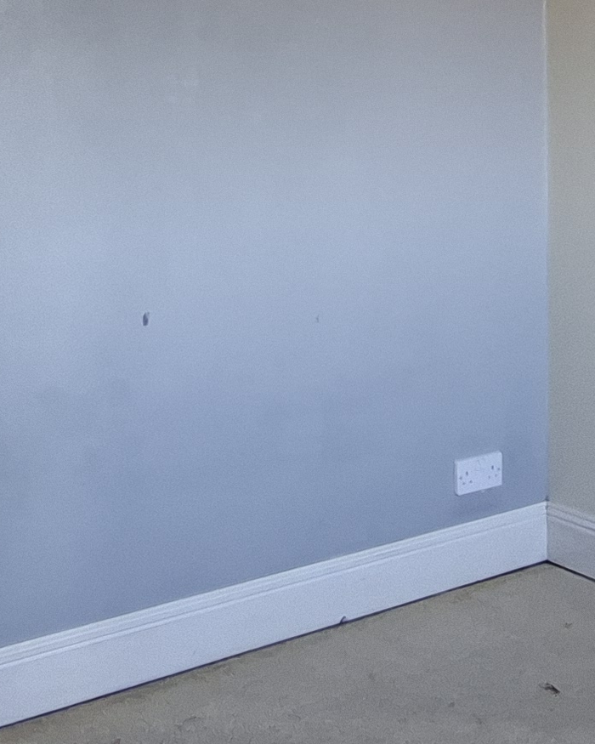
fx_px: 1277
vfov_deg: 31.0
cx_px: 342
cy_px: 76
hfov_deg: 26.2
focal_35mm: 58
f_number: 2.2
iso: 160
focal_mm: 1.74
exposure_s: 1/50
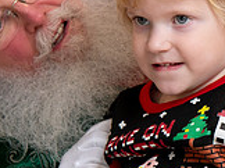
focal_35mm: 294
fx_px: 1908
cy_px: 87
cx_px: 301
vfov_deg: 5.0
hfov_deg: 6.7
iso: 1250
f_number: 4.5
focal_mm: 78
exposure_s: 1/200
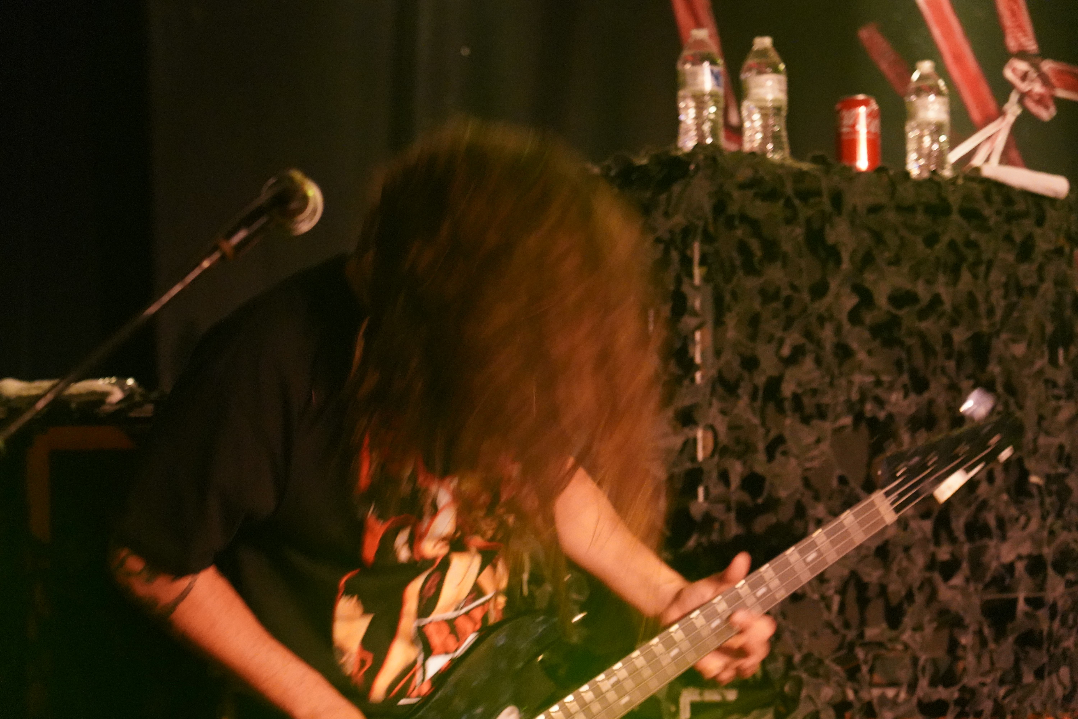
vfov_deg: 13.0
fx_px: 3144
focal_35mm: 105
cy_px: 360
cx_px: 539
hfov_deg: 19.5
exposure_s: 1/50
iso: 12800
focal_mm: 105
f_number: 4
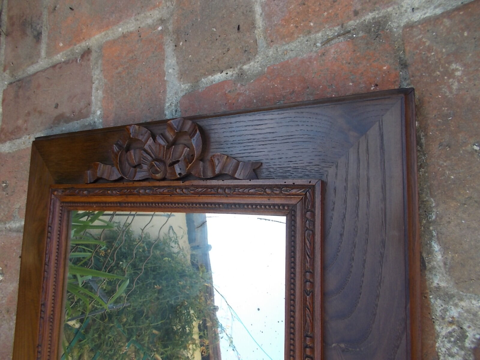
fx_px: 361
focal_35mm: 26
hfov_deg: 67.3
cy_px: 180
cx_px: 240
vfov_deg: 53.1
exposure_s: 1/160
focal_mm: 4.6
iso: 80
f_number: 3.2
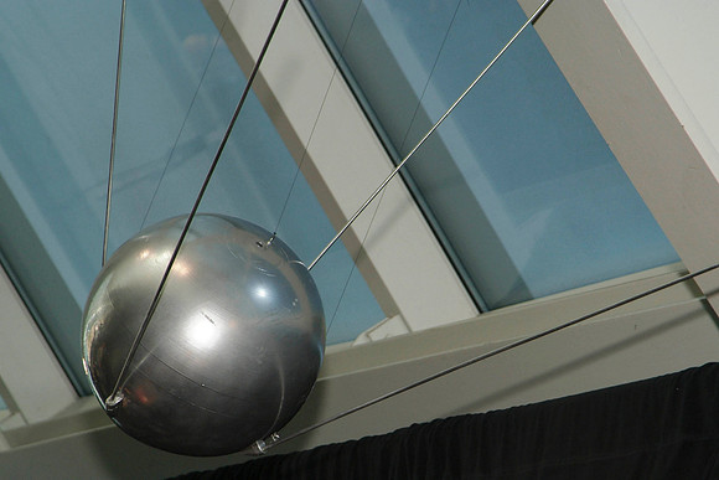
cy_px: 240
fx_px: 3156
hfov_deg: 13.0
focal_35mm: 158
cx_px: 360
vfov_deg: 8.7
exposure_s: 1/125
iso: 800
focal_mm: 105
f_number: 11
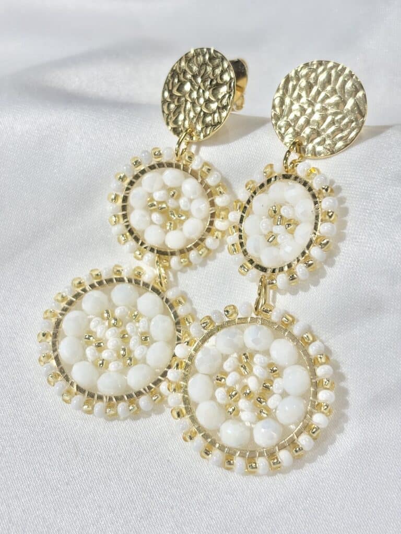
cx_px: 200
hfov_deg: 28.0
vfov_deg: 36.8
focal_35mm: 52
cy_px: 267
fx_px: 803
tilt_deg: -57.9
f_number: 1.6
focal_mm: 5.96
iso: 32
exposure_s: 1/275
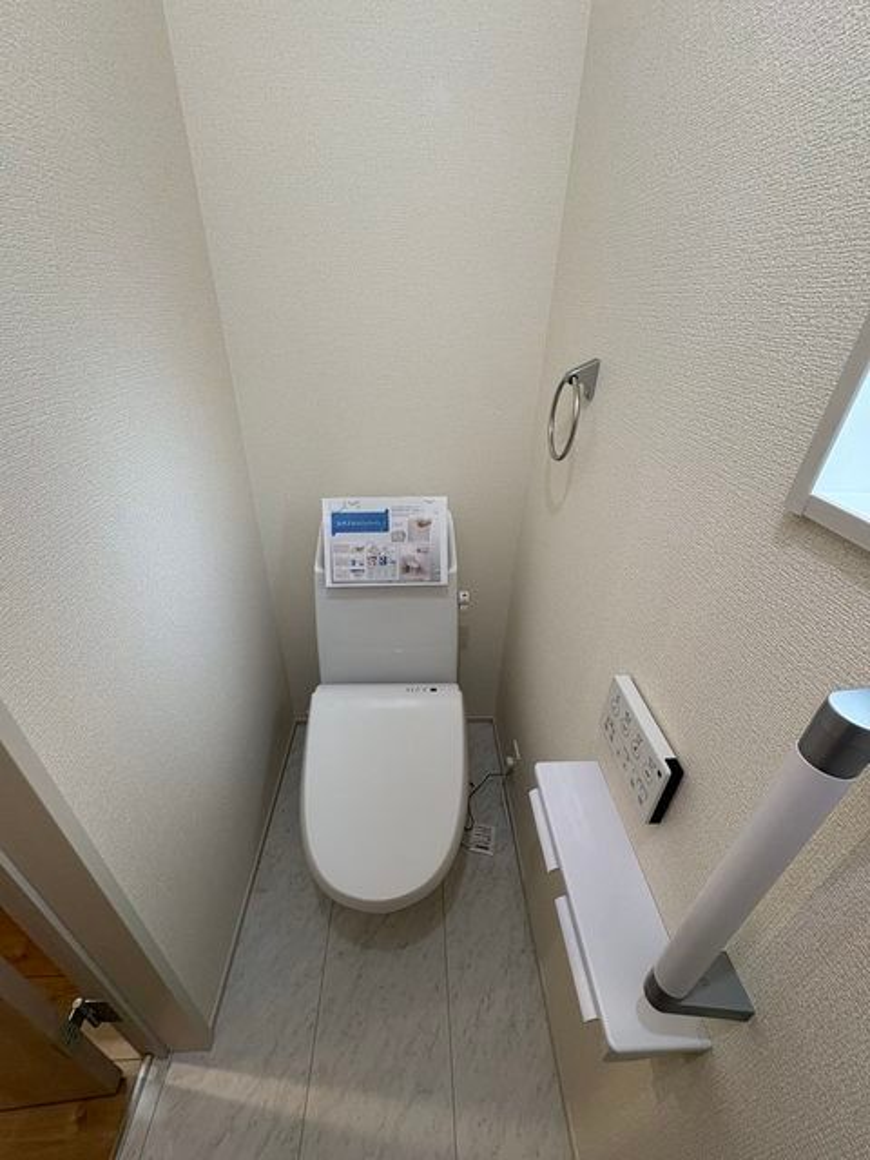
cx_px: 435
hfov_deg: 85.7
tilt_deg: -30.8
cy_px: 580
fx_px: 469
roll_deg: -0.6
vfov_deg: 102.1
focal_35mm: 14
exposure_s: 1/100
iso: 200
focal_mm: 2.22
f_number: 2.2
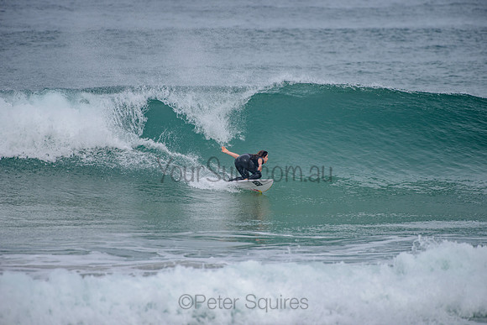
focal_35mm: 500
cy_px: 162
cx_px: 244
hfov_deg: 4.1
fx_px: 6765
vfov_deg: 2.8
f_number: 5.6
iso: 250
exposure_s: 1/2000
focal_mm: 500
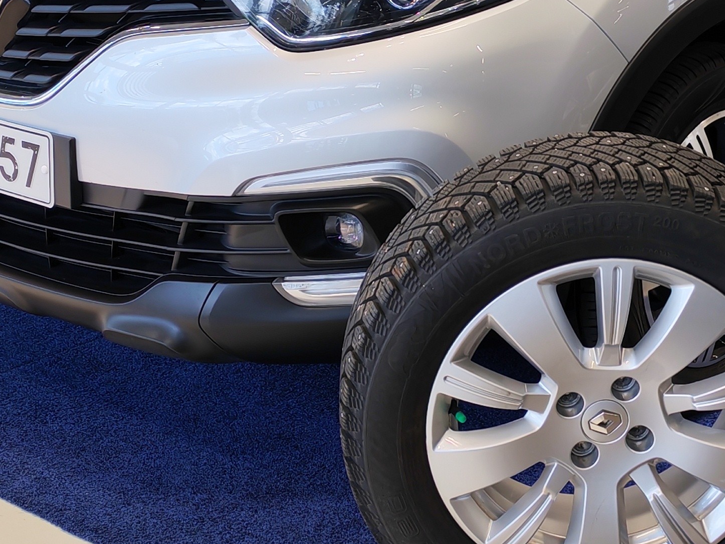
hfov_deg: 22.0
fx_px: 1843
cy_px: 46
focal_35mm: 88
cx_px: 554
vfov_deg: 16.5
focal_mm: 6.12
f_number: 1.9
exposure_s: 1/100
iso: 100
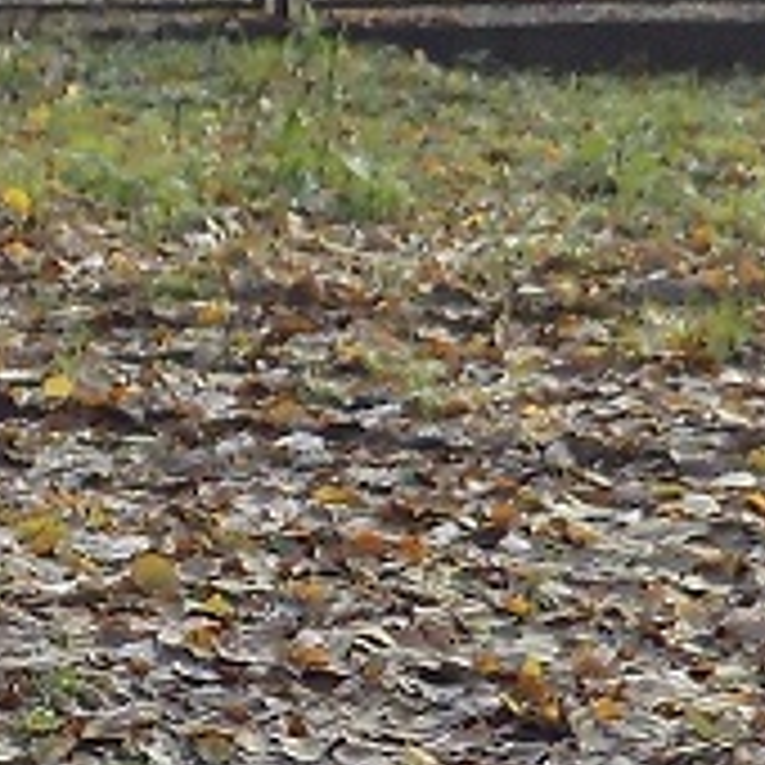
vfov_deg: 11.0
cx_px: -382
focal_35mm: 154
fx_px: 3850
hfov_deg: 10.9
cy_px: 1066
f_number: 3.1
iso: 80
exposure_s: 1/125
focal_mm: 4
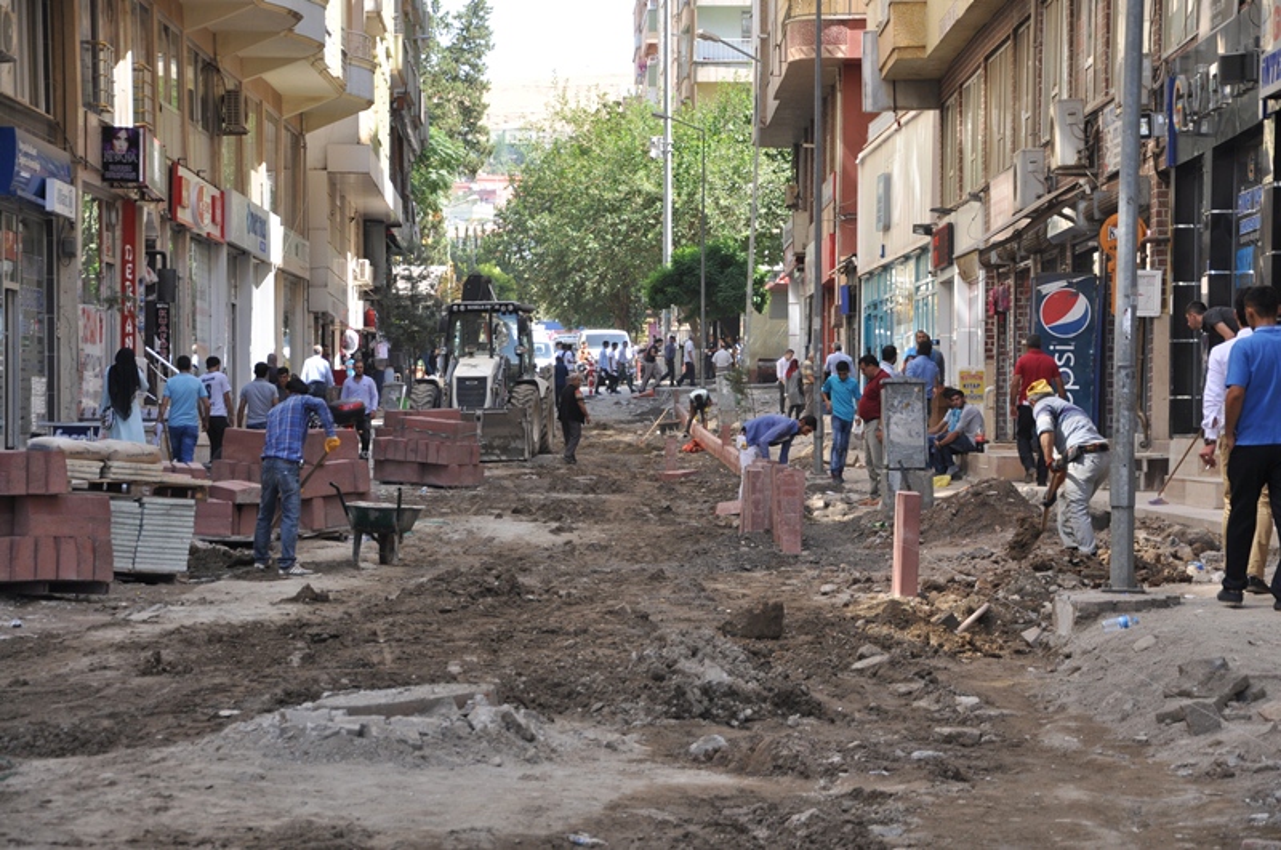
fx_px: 3518
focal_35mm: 99
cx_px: 640
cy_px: 425
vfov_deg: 13.8
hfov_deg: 20.6
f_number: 5.3
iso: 200
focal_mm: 66
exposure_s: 1/200
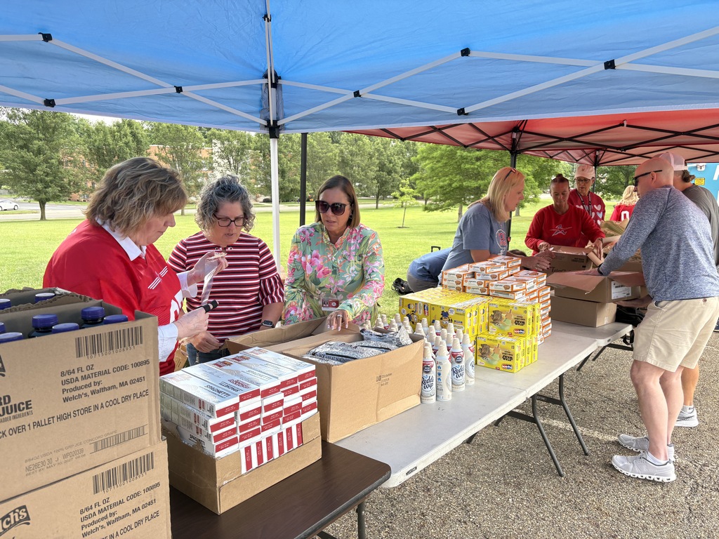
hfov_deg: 67.3
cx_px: 360
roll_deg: -0.7
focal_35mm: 26
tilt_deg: -10.1
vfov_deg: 53.1
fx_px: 540
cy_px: 270
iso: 40
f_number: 1.6
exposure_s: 1/231
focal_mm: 5.96
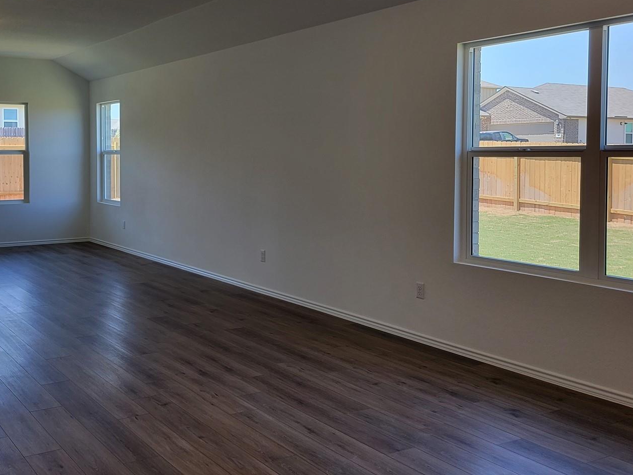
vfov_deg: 36.5
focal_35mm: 39
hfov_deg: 46.6
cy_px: 170
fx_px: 713
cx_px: 181
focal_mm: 6.7
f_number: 1.8
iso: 40
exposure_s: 1/120
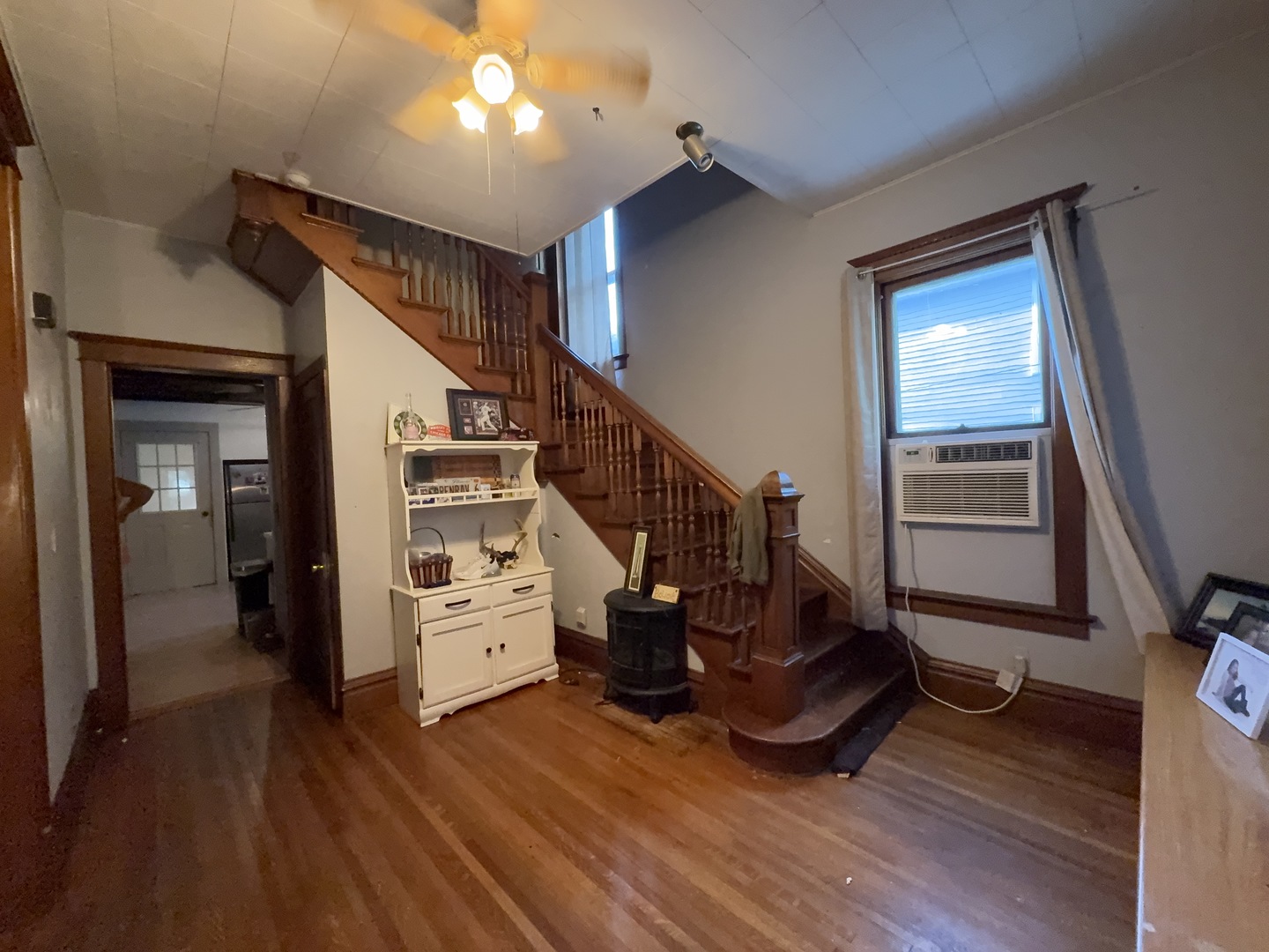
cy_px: 476
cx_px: 634
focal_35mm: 14
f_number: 2.2
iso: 1000
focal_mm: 2.22
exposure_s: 1/60
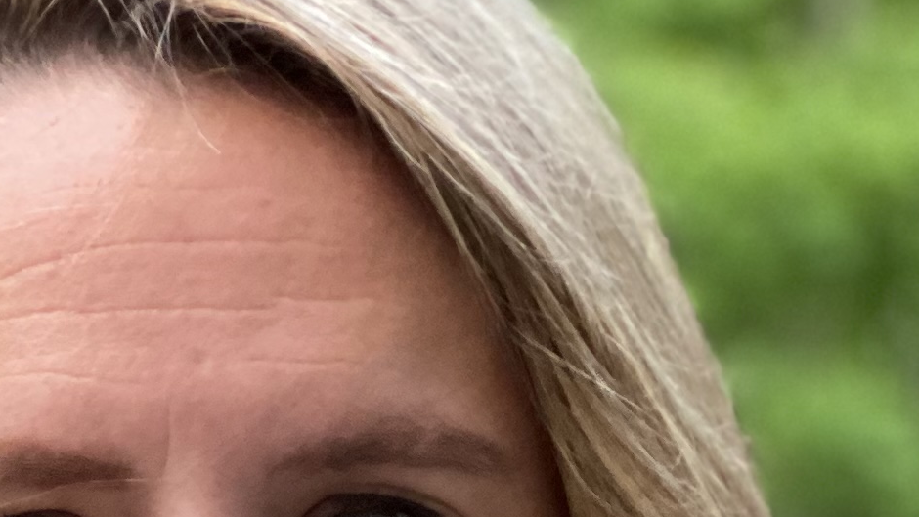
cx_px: -401
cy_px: 1141
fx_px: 5922
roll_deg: +2.0
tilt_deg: -13.1
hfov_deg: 8.7
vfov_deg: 4.9
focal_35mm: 243
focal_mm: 6
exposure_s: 1/95
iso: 250
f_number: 2
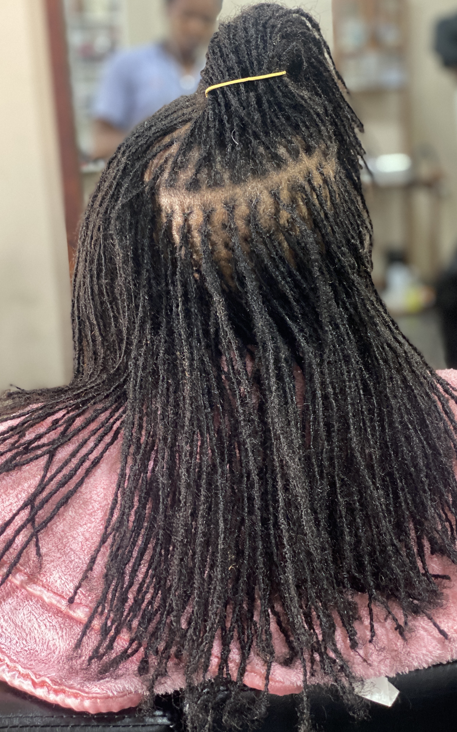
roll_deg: +2.8
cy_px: 370
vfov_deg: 36.3
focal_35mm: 56
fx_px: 1116
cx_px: 240
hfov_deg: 23.1
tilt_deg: -11.9
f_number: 2
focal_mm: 6
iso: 400
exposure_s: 1/25
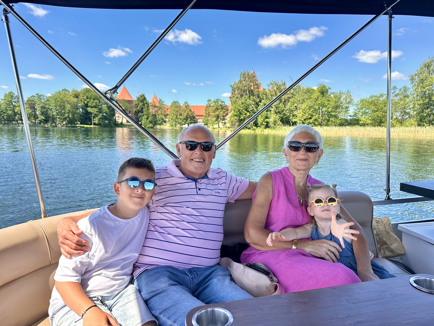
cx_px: 217
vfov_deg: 56.8
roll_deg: +0.6
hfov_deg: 71.6
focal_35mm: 24
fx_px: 301
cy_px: 163
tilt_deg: -5.7
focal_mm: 6.86
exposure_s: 1/2028
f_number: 1.78
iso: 80
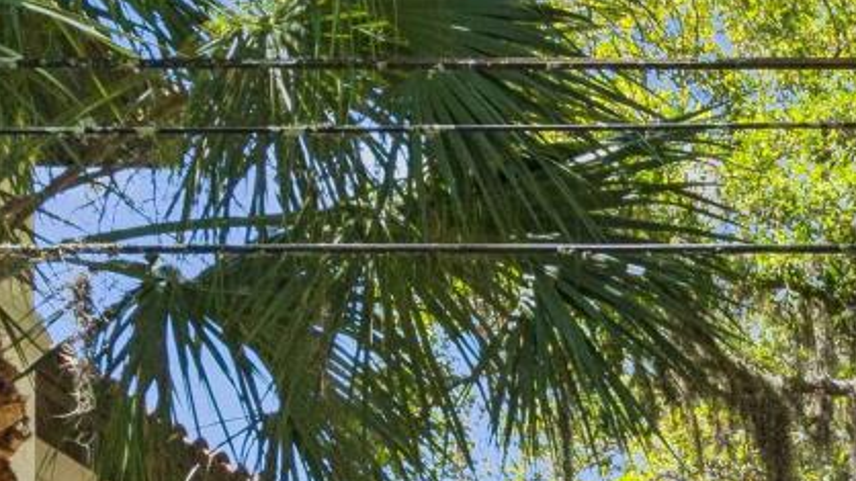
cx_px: 2462
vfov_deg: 5.7
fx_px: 4267
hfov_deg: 9.4
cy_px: 1833
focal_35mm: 188
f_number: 8
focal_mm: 25
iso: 250
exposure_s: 1/320
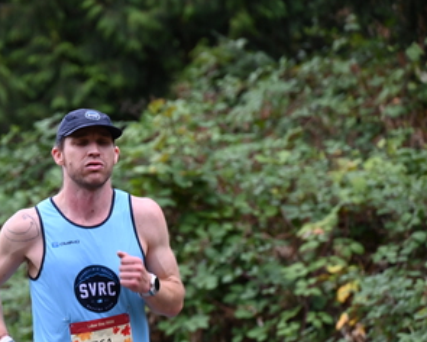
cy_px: 247
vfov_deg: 4.4
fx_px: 4423
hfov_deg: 5.5
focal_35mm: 350
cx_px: 62
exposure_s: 1/250
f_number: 6.3
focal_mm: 200
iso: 1100
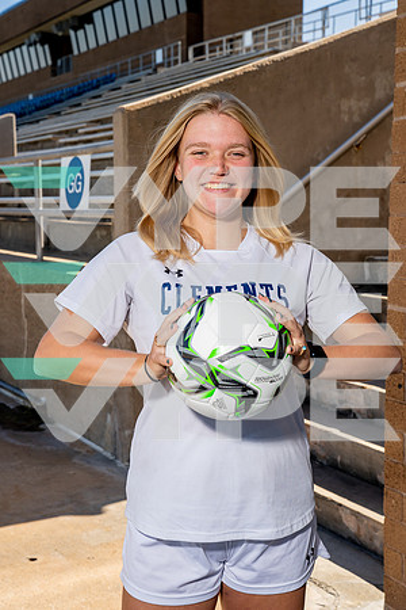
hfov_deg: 26.0
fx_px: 880
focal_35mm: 52
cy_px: 305
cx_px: 203
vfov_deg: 38.2
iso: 100
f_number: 8
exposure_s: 1/250
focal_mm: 52
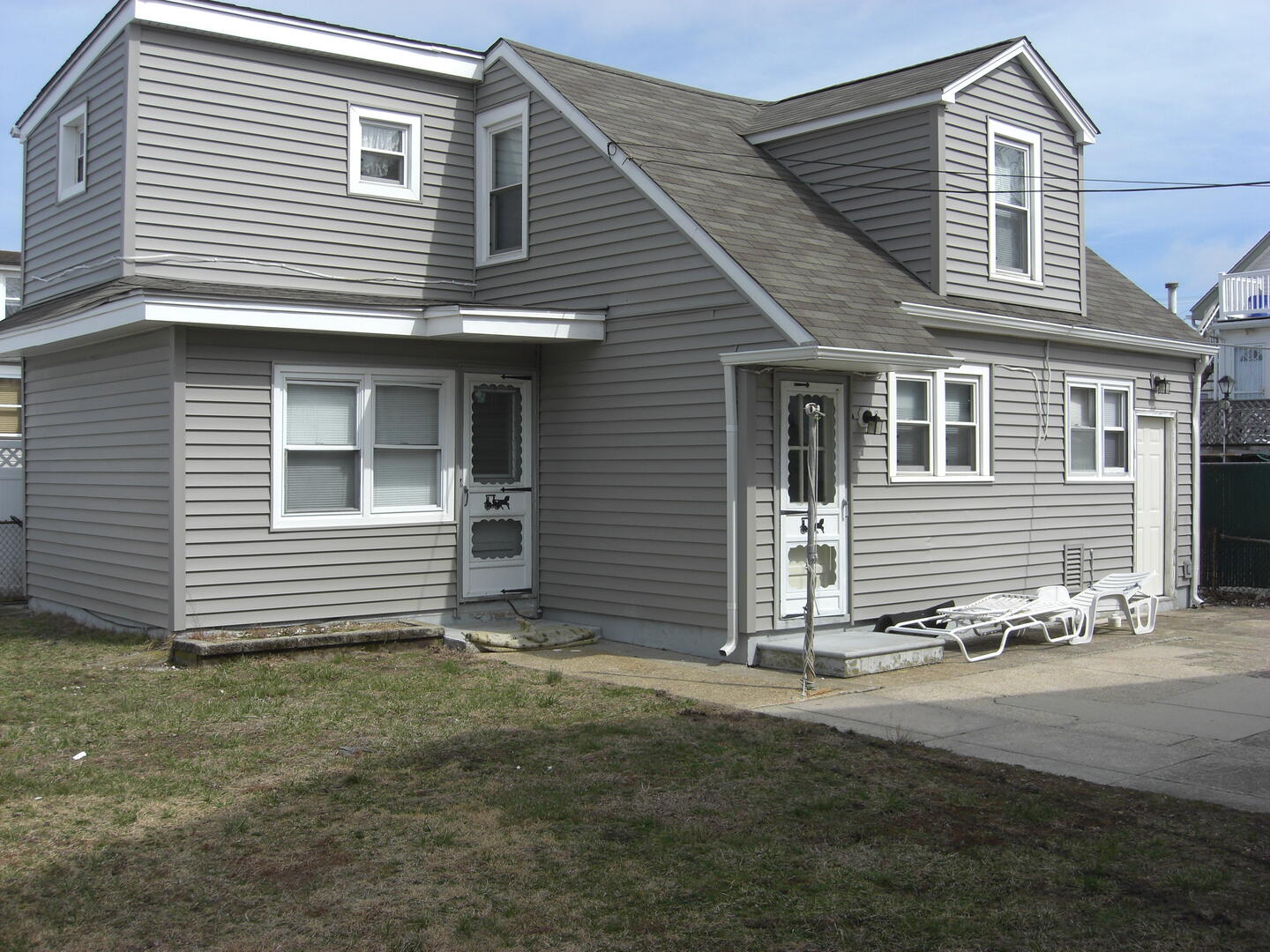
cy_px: 476
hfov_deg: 49.0
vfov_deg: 37.7
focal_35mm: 38
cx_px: 635
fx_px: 1394
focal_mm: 7.9
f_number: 8
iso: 80
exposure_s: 1/200
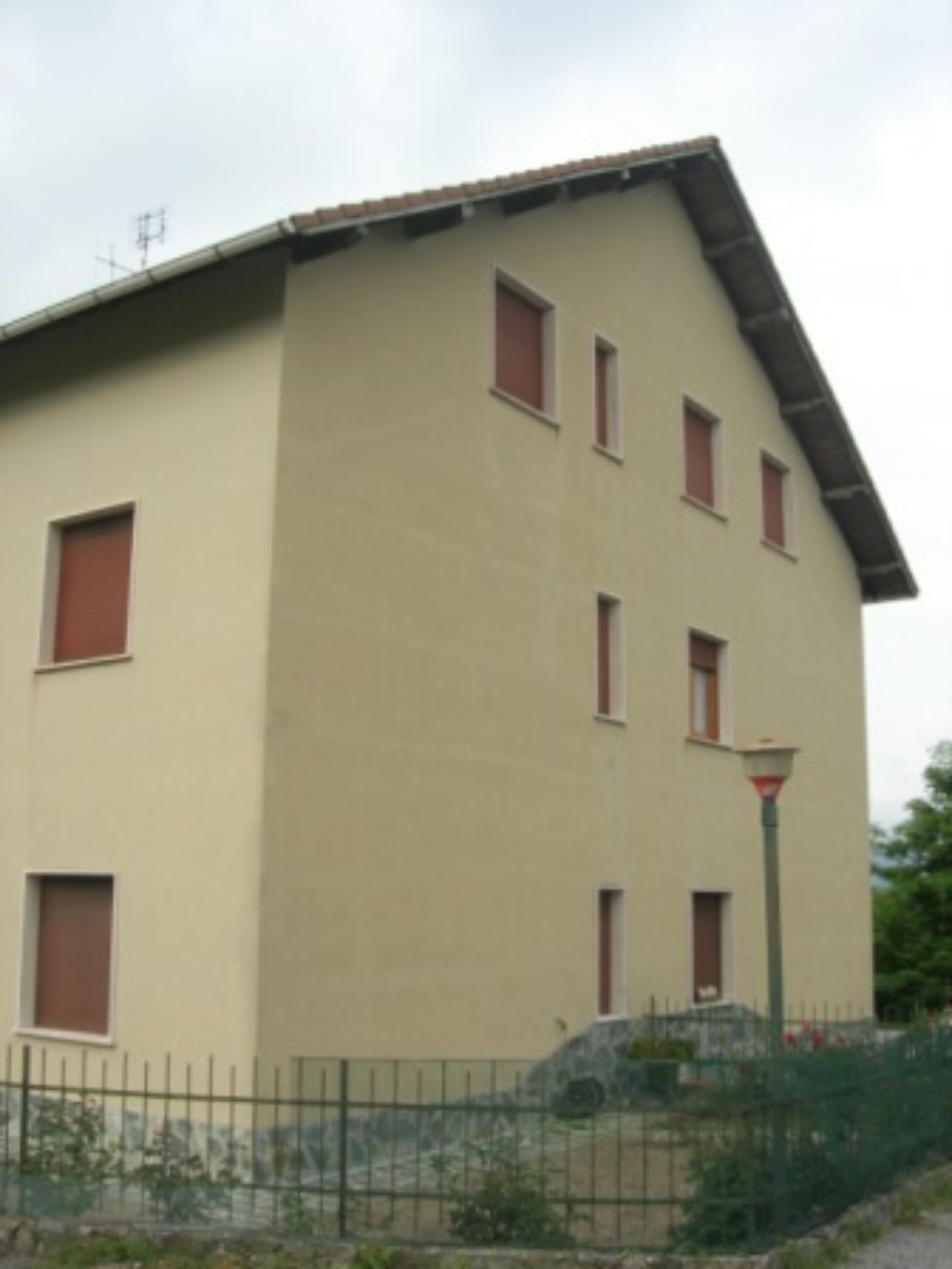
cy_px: 634
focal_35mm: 38
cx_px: 476
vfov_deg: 49.0
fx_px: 1393
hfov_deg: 37.7
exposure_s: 1/240
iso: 64
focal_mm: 7.8
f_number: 4.8
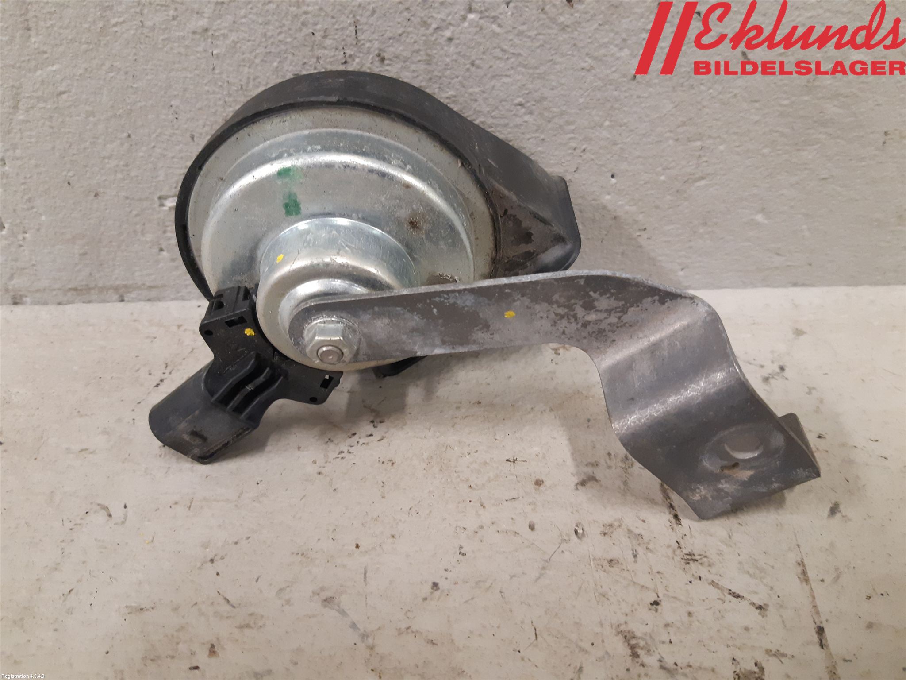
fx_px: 680
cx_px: 453
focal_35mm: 26
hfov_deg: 67.3
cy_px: 340
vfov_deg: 53.1
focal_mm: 3.93
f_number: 1.7
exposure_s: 1/50
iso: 250
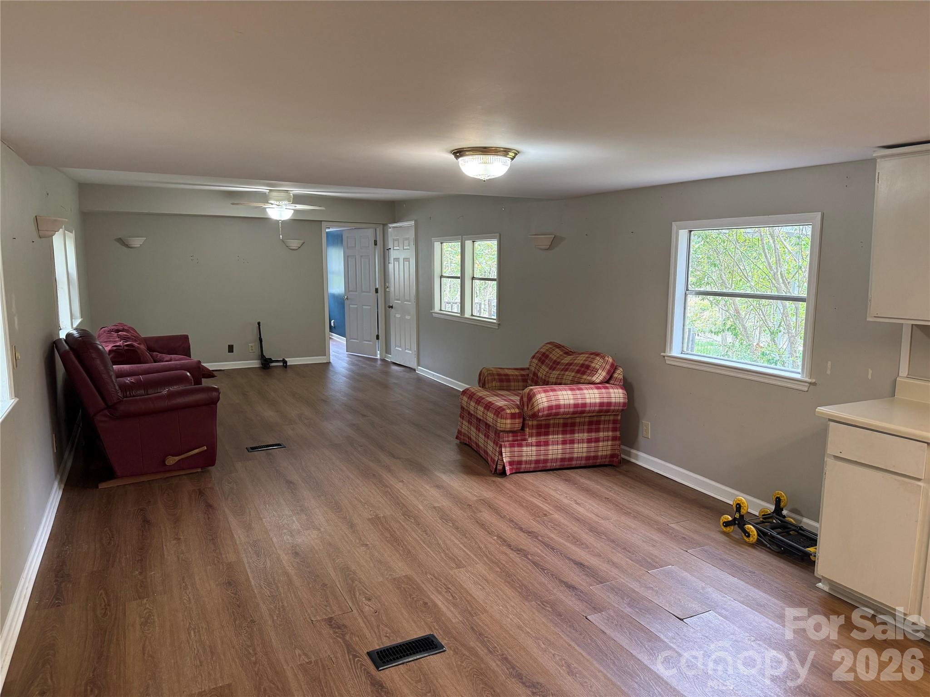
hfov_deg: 71.6
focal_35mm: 24
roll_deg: -0.7
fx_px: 645
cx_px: 465
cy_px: 348
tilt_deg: -8.1
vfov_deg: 56.8
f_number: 1.78
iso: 250
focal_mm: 6.76
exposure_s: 1/120
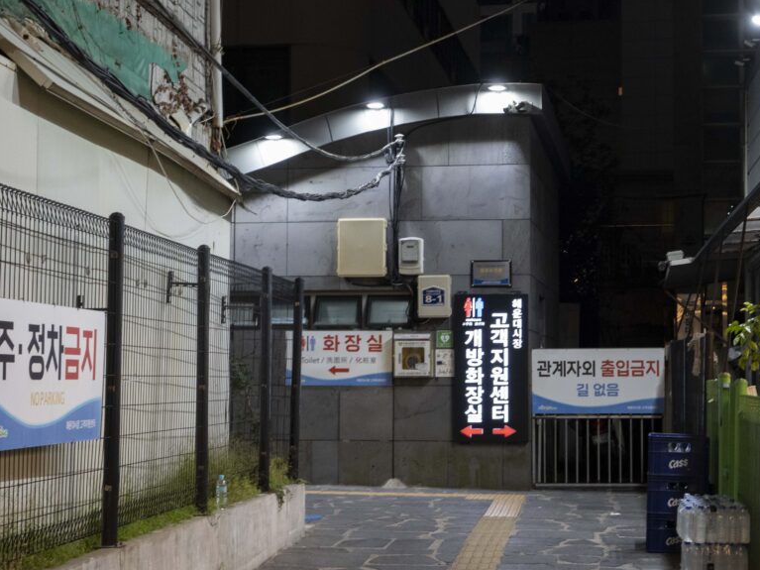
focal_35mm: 77
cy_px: 290
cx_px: 442
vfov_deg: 19.1
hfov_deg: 25.3
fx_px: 1690
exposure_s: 1/160
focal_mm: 60
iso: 6400
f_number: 5.6
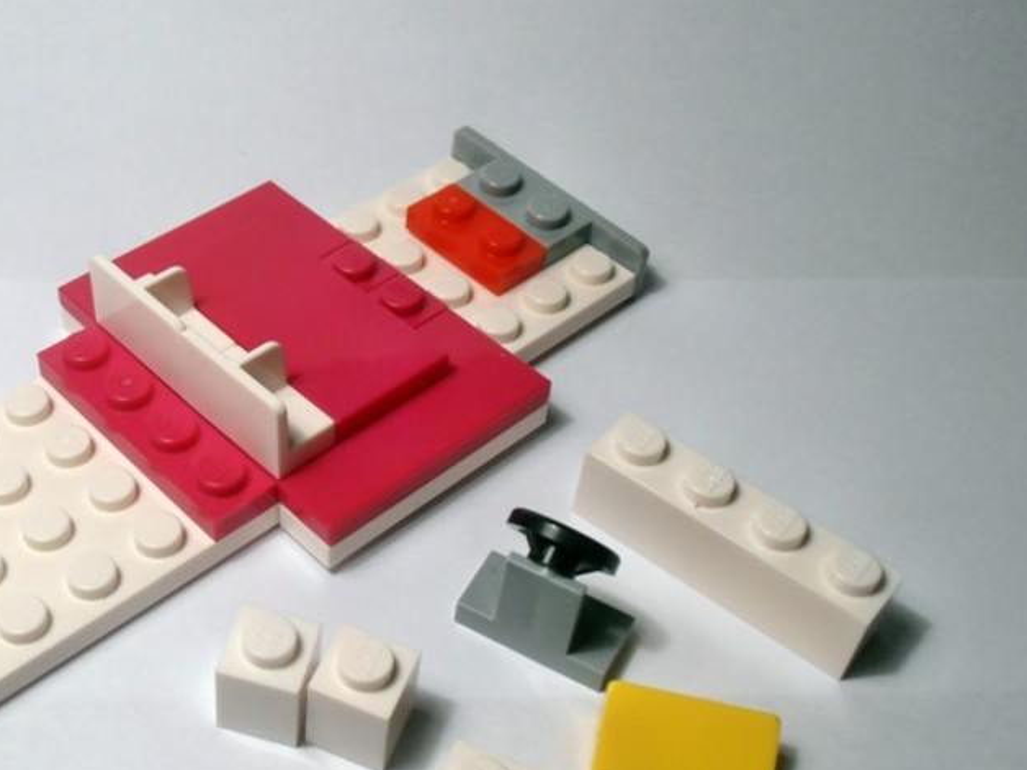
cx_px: 307
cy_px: 442
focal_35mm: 53
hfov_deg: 35.7
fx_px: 1572
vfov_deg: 27.5
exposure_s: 1/100
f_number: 3.9
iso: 80
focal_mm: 6.61
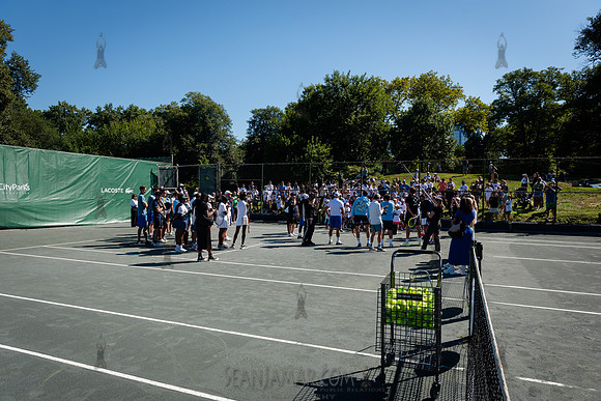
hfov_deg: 73.7
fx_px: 401
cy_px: 200
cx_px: 300
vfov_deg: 53.2
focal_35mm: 24
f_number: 5.6
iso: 200
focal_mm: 24
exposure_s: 1/640
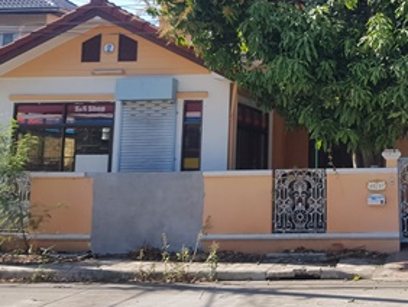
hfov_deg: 31.3
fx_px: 696
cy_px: 41
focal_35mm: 59
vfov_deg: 24.3
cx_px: 359
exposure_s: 1/1448
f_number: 1.7
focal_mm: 4.3
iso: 40
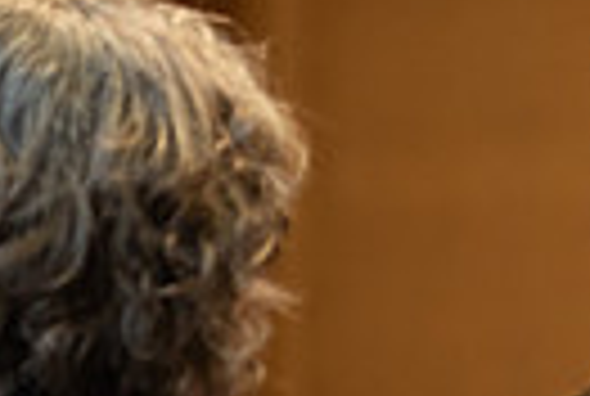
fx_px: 6160
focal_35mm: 375
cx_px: 491
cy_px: 655
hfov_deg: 5.5
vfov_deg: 3.7
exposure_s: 1/200
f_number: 3.2
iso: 1600
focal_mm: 85
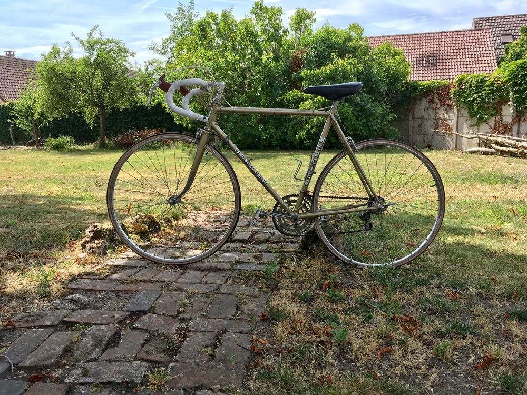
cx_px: 264
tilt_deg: -11.8
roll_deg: +2.2
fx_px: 442
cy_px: 198
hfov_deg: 61.7
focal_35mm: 29
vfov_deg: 48.2
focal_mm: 4.15
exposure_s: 1/836
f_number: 2.2
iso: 25
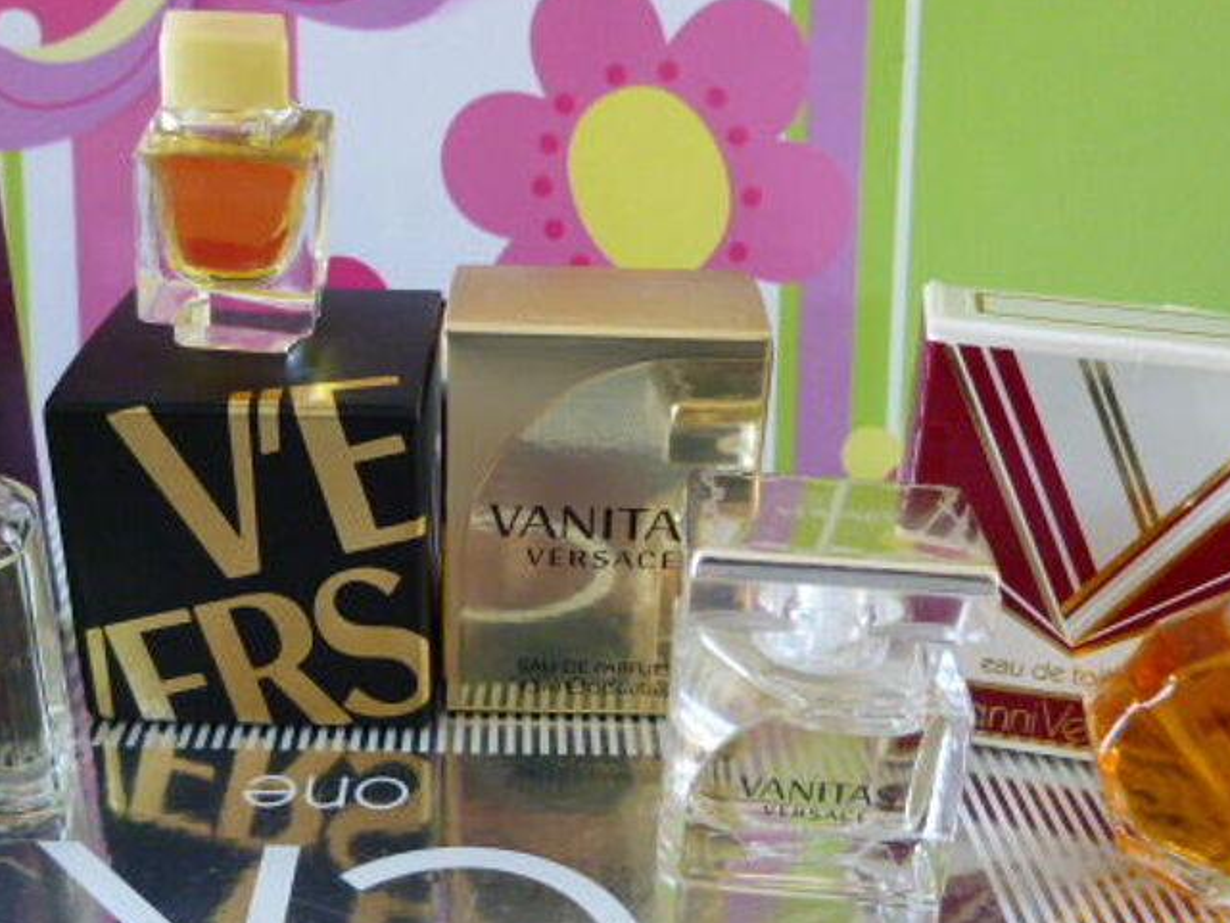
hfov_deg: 47.7
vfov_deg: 36.8
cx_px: 522
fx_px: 1386
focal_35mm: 39
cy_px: 530
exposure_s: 1/25
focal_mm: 4.5
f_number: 3.1
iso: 400
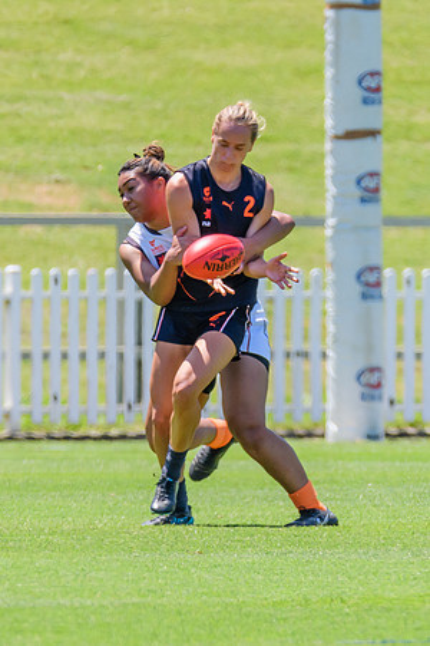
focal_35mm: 1141
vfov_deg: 1.8
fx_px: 20441
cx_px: 362
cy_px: 272
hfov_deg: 1.2
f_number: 7.1
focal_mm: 420
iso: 800
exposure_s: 1/2000
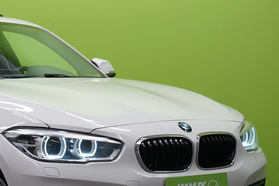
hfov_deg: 13.3
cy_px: 104
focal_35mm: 152
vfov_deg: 9.0
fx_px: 1178
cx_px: -4
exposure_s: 1/25
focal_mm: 67
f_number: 9
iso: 1250
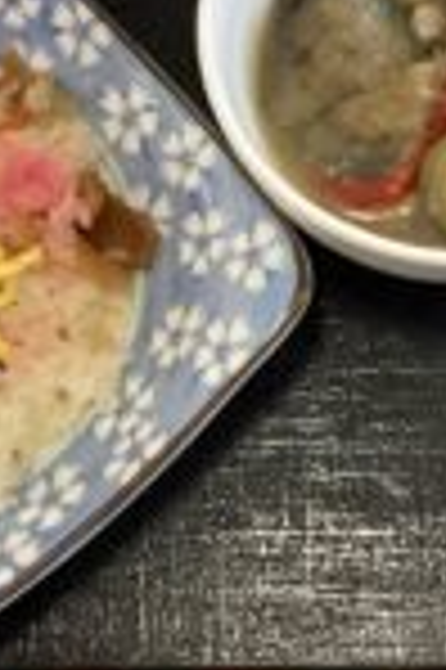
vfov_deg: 24.7
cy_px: 146
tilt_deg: -68.2
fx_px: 1509
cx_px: 358
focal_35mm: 81
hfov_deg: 16.7
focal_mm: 3.3
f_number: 2.4
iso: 320
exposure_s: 1/50
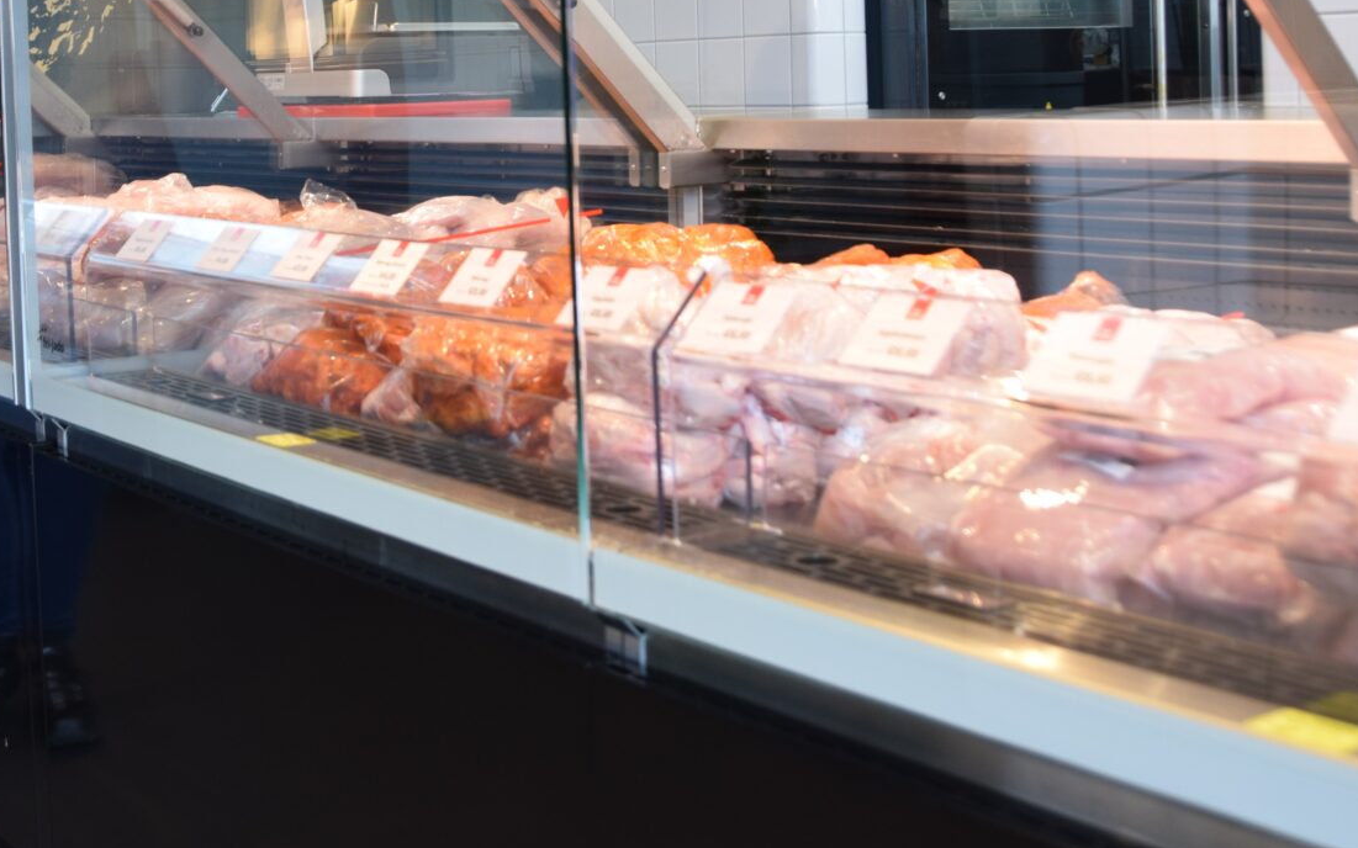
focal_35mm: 50
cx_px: 369
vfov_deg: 25.2
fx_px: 1850
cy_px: 116
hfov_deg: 39.4
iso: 400
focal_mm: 18
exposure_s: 1/80
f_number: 4.5
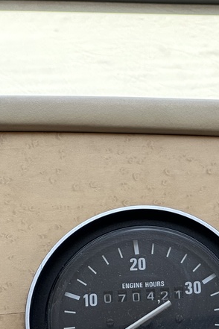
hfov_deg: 6.2
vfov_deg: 9.4
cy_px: 328
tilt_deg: -11.2
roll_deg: +1.3
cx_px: 387
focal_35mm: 218
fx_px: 1989
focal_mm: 9
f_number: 2.8
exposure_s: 1/99
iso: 40
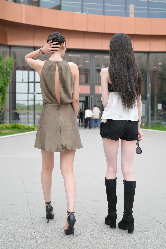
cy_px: 124
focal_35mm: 50
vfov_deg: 39.6
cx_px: 83
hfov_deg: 27.0
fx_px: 346
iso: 320
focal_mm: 50
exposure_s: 1/400
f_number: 4.5
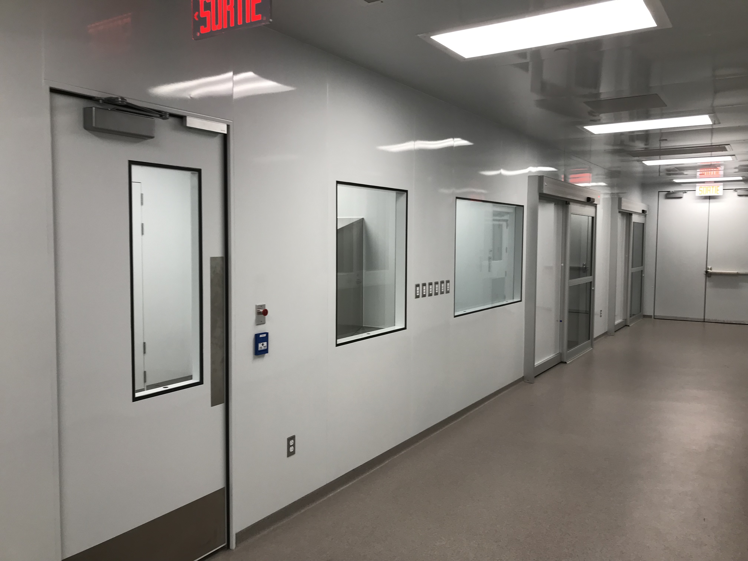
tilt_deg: -2.4
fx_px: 605
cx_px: 374
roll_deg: -1.1
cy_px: 280
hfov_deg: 63.4
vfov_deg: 49.7
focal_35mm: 28
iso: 32
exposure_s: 1/60
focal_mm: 3.99
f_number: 1.8
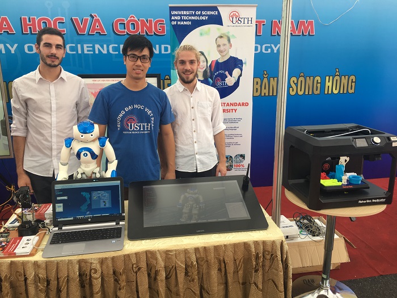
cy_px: 149
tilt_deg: -13.9
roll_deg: +0.4
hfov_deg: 61.7
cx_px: 198
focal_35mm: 29
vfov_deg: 48.2
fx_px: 333
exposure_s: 1/50
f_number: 2.2
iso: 25
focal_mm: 4.15
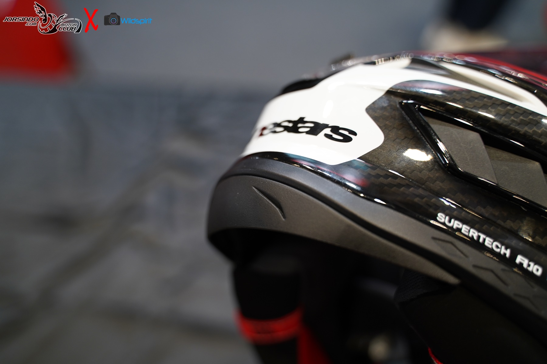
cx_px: 274
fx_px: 456
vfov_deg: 43.6
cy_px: 182
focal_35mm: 30
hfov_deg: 61.9
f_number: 2.8
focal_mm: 30
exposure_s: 1/60
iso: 800
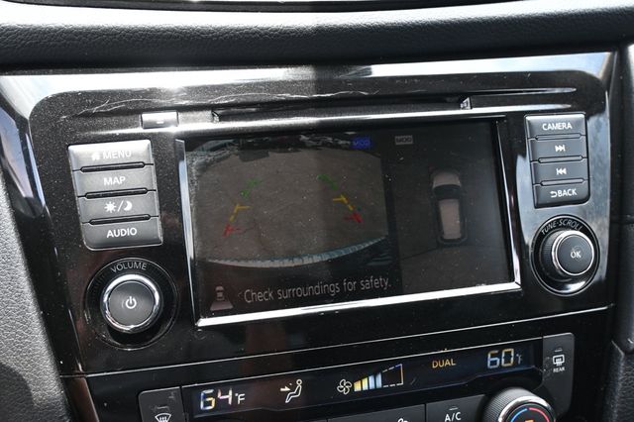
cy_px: 211
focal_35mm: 37
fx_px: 647
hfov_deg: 52.2
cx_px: 317
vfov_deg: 36.1
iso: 720
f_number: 4.2
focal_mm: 24.5
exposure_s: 1/125
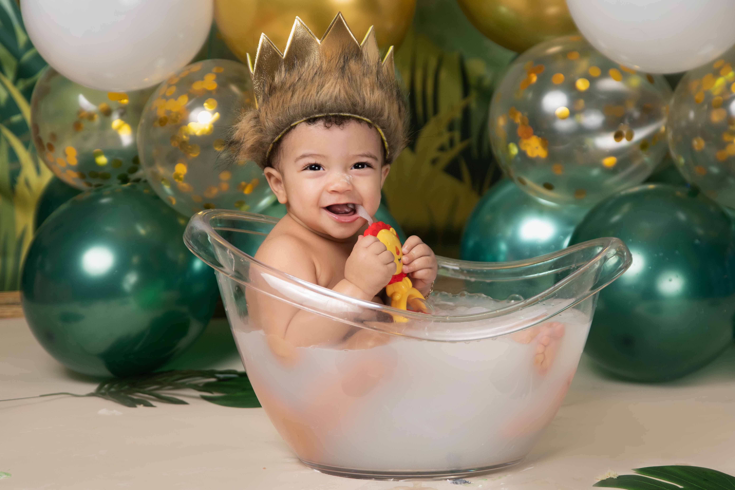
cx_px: 368
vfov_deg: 14.7
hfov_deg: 21.9
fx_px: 1899
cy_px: 245
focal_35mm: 93
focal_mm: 62
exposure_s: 1/200
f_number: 2.8
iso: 200
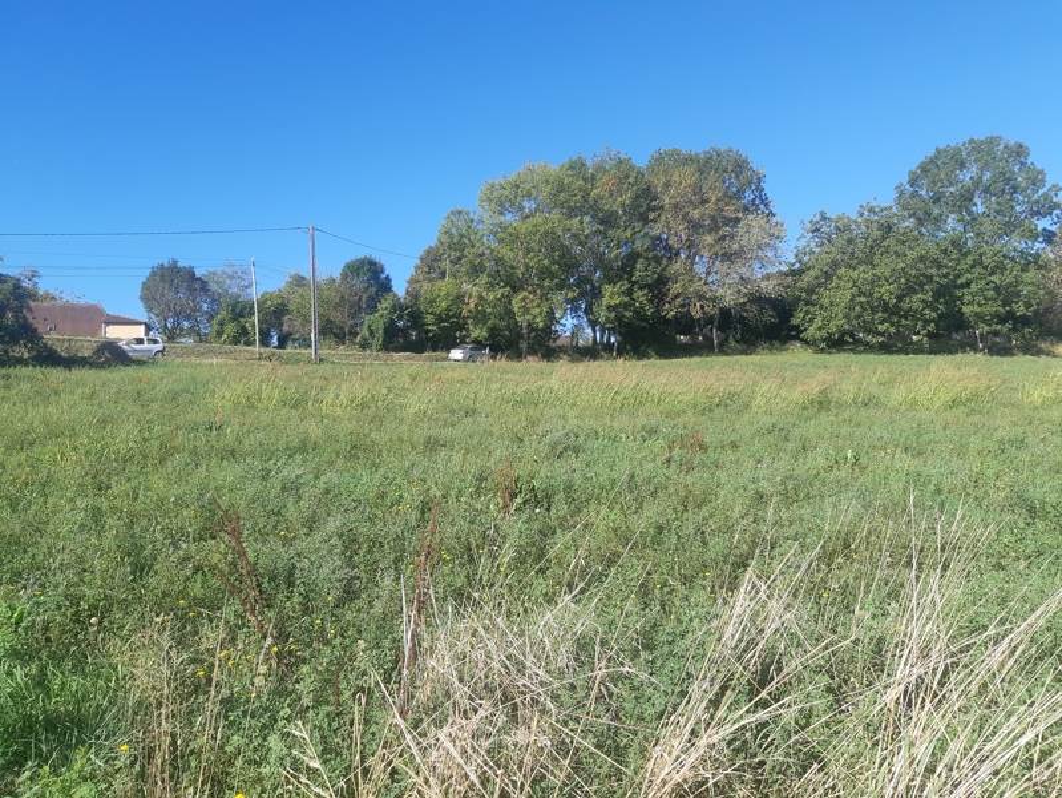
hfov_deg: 67.3
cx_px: 531
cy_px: 399
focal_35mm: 26
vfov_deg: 53.1
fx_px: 798
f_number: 1.7
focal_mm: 3.93
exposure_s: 1/1006
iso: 40
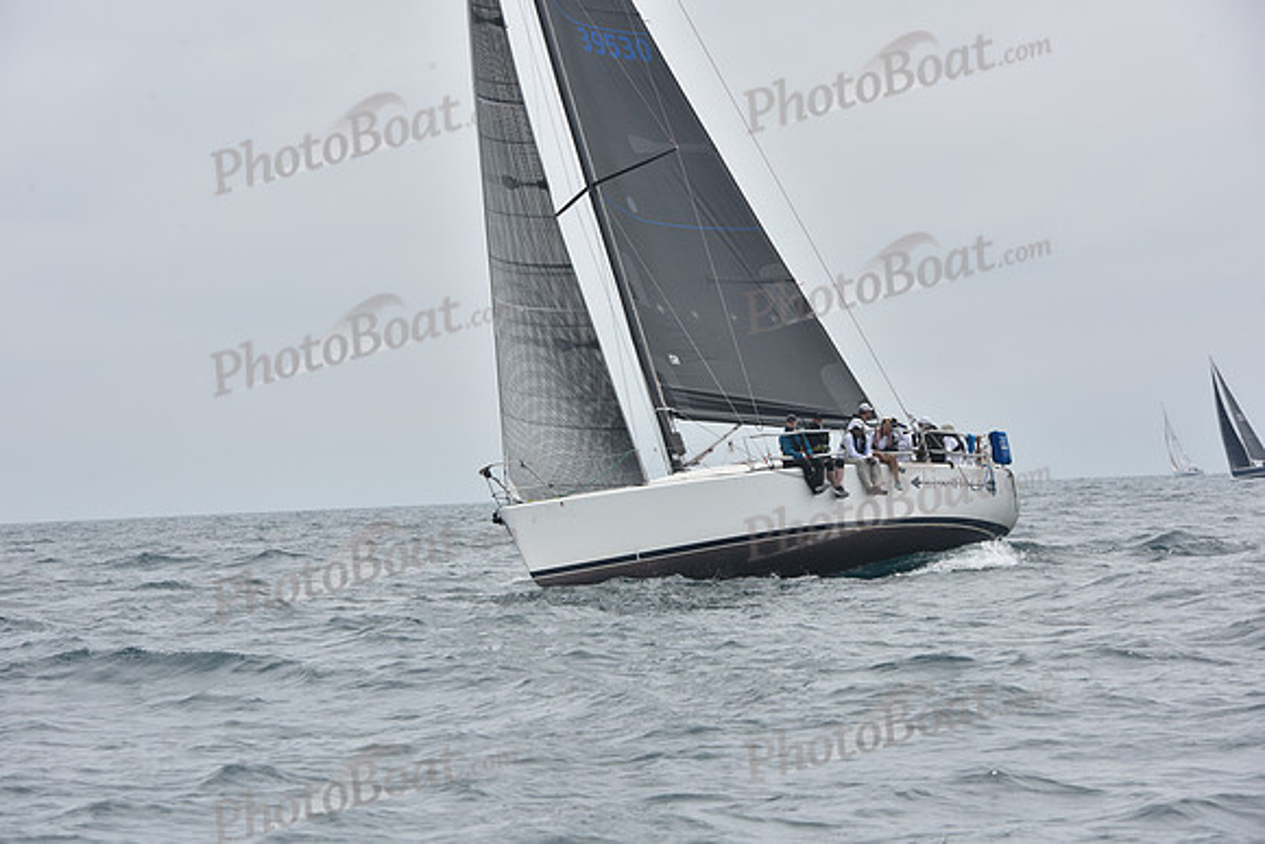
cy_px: 422
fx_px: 5096
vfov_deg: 9.5
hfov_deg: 14.2
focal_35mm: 145
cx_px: 632
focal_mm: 145
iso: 250
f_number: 11
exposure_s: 1/800
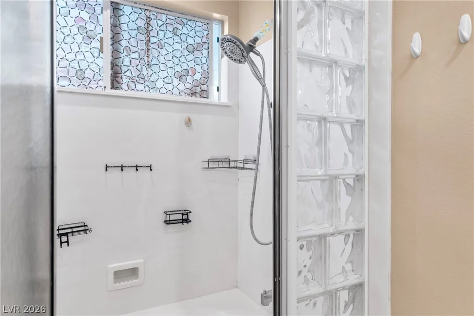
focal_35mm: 23
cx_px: 237
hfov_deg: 76.1
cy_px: 158
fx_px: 303
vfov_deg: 55.1
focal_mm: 23
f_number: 5
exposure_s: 1/4
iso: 400
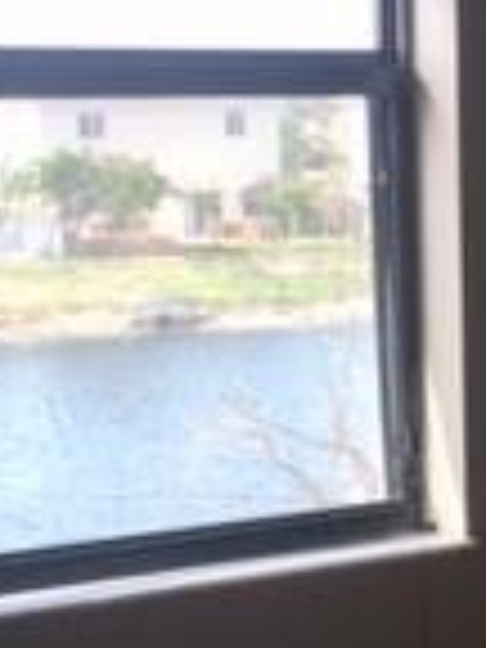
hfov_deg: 11.4
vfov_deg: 15.3
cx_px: 472
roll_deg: +2.0
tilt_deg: -1.6
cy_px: 243
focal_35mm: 129
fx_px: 2415
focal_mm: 4.15
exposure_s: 1/60
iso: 32
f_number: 2.2
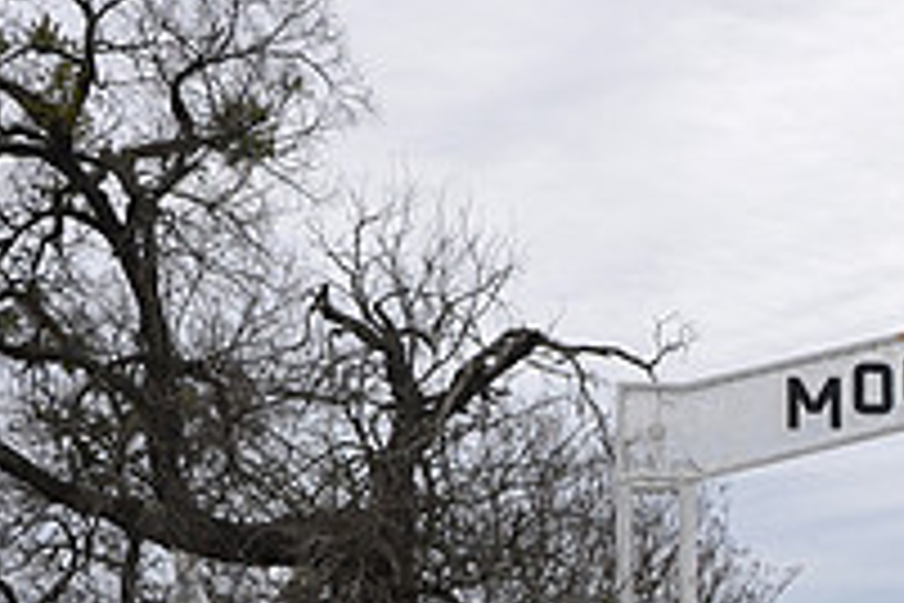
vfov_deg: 14.3
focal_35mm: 95
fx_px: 2385
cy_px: 524
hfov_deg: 20.3
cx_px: 1043
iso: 200
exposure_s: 1/60
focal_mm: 22
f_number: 8
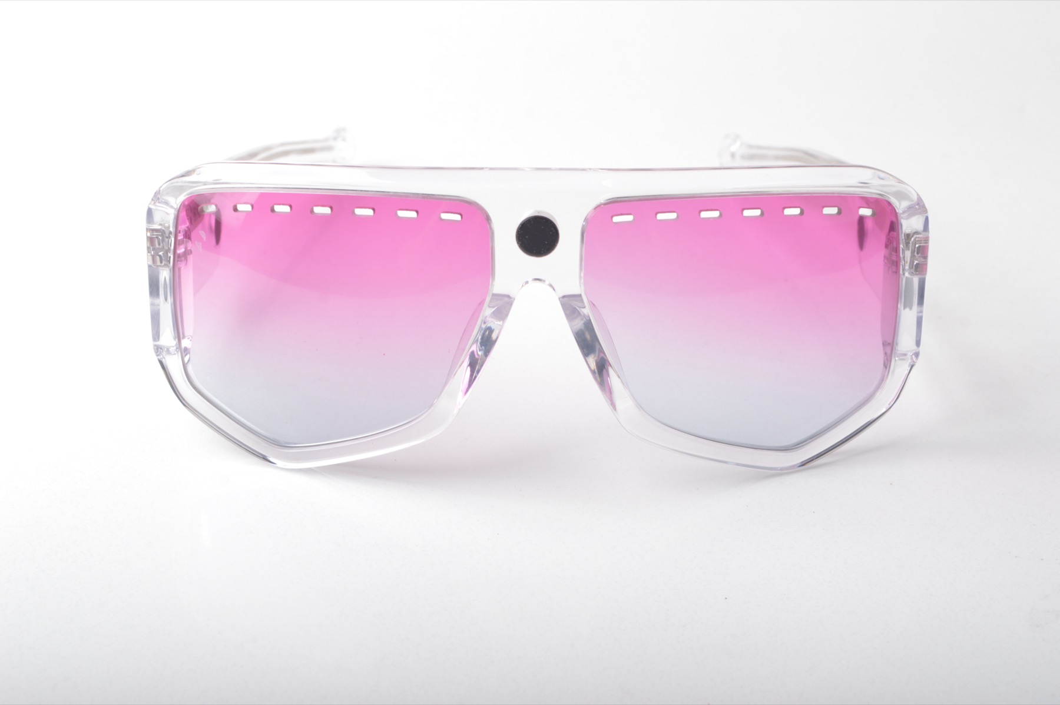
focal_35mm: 82
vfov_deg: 16.5
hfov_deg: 24.6
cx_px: 530
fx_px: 2427
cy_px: 352
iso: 400
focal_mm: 55
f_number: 11
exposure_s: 1/200
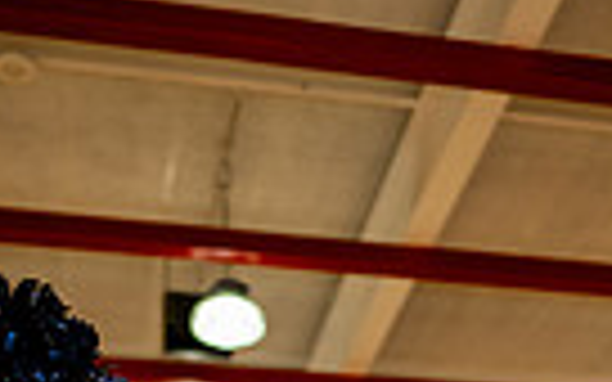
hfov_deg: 25.5
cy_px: 953
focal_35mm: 81
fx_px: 1351
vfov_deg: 12.3
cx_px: 367
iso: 125
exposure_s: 1/200
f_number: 1.4
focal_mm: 24
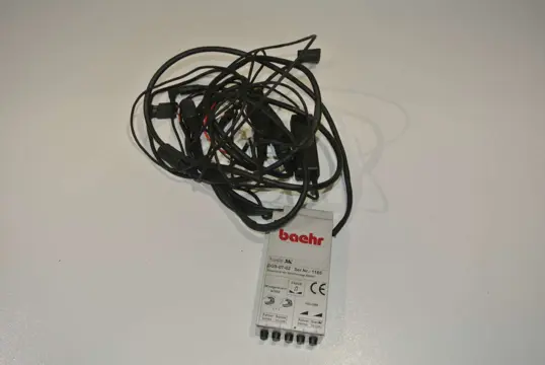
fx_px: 515
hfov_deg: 55.7
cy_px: 182
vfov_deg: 39.0
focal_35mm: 34
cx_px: 272
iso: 200
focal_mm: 12.7
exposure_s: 1/60
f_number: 4
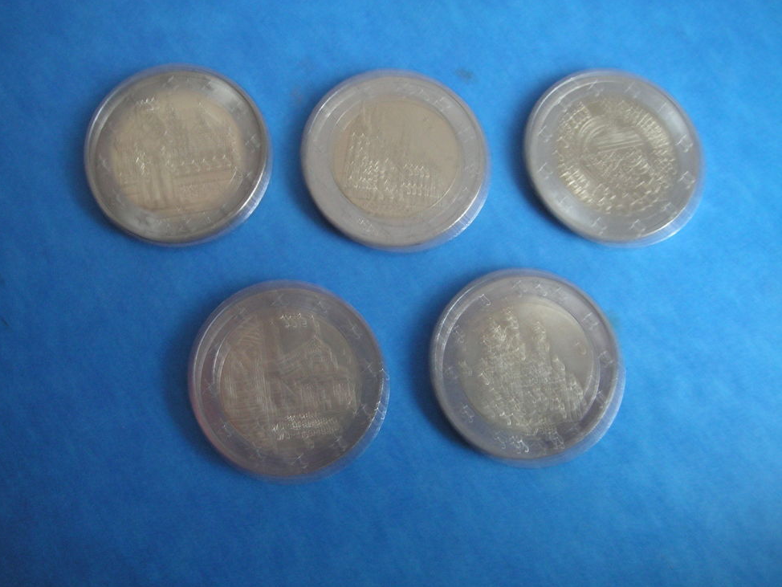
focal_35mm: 39
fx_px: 881
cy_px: 287
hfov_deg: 47.8
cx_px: 381
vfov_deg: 36.8
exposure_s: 1/4
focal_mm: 6.3
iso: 100
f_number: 3.3
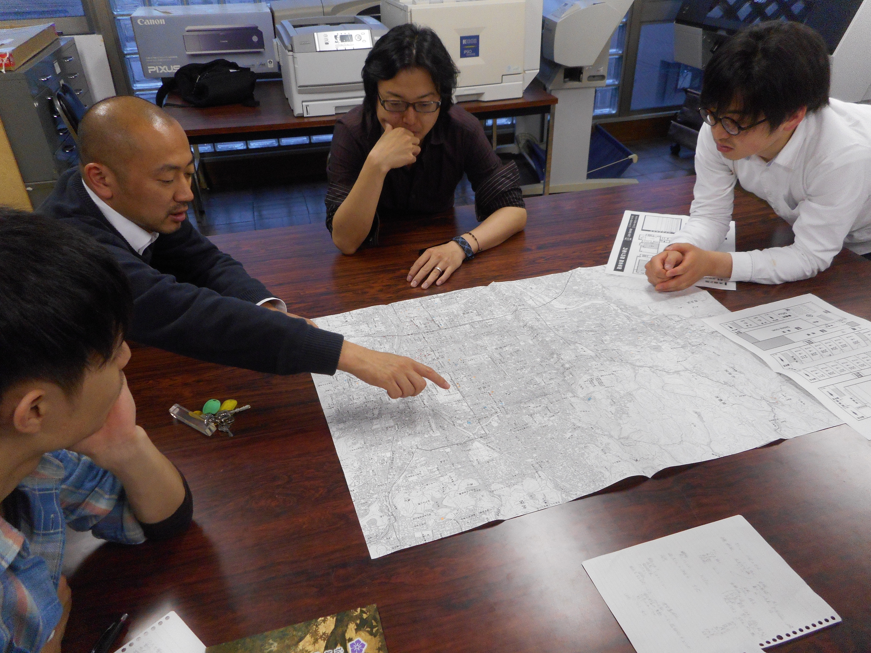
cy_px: 326
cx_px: 436
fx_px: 629
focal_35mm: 25
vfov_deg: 54.9
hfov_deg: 69.4
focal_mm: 4.5
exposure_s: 1/30
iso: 250
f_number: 3.7
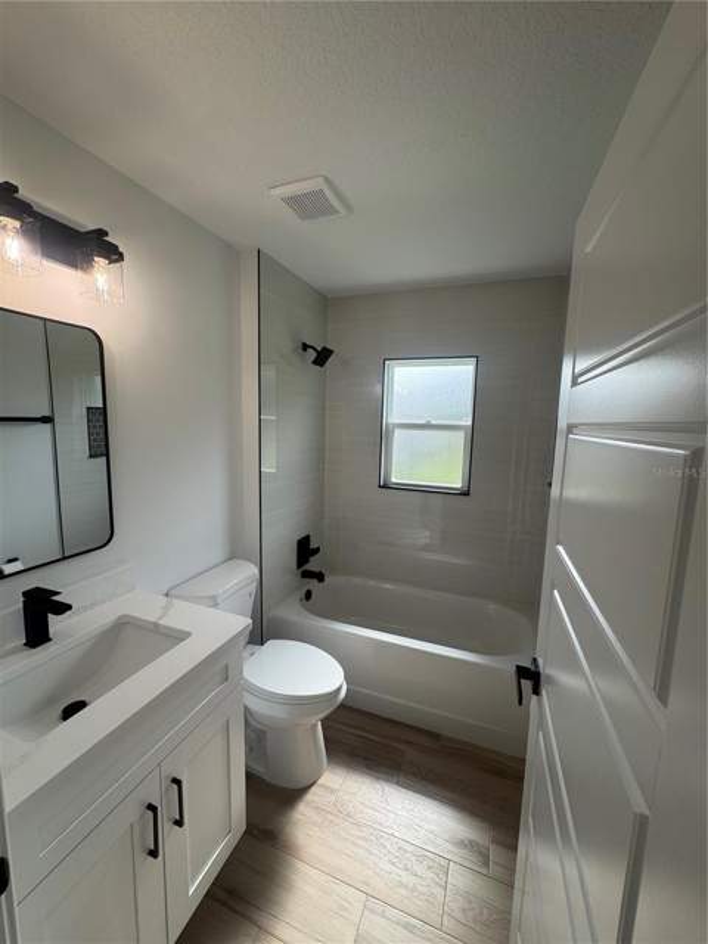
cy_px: 472
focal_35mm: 14
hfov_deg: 85.7
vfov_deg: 102.1
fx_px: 382
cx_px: 354
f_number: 2.2
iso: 40
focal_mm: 2.22
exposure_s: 1/153
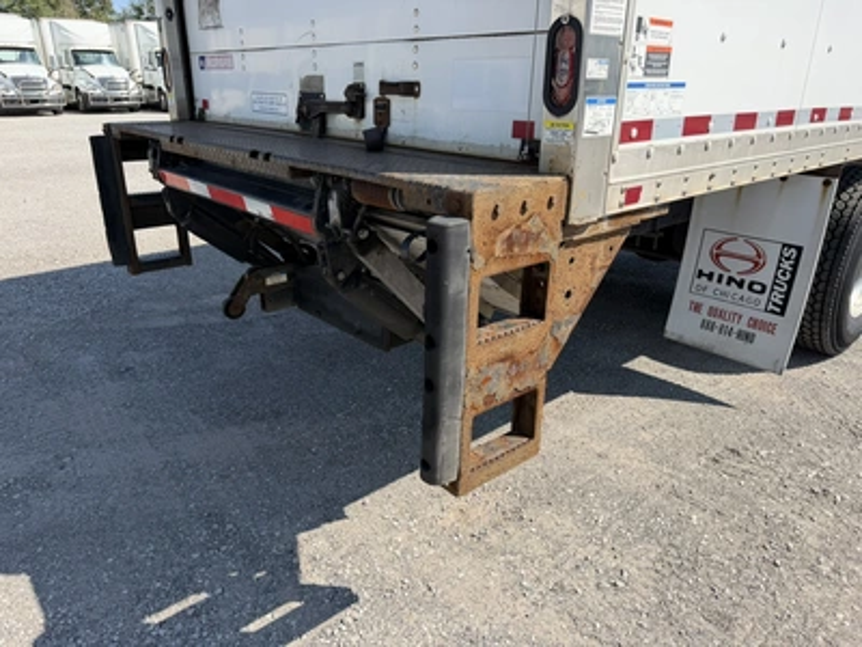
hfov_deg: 71.6
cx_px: 431
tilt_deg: -24.5
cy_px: 324
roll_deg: -2.2
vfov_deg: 56.8
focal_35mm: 24
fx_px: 598
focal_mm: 6.76
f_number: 1.78
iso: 100
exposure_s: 1/3145
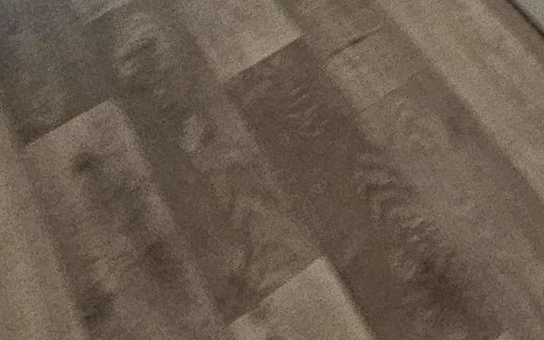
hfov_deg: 26.4
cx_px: 746
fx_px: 934
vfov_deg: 14.1
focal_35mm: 63
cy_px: -479
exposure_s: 1/40
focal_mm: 2.2
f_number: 2.2
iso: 320
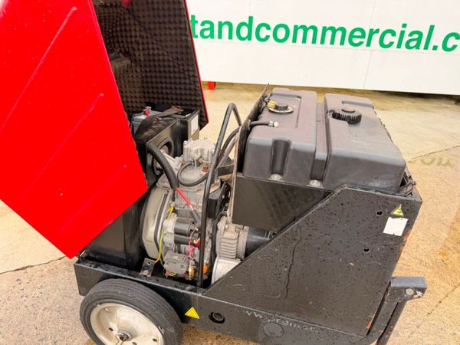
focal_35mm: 24
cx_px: 230
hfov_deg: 71.6
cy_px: 172
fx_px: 319
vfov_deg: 56.8
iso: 80
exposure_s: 1/183
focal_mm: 6.76
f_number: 1.78
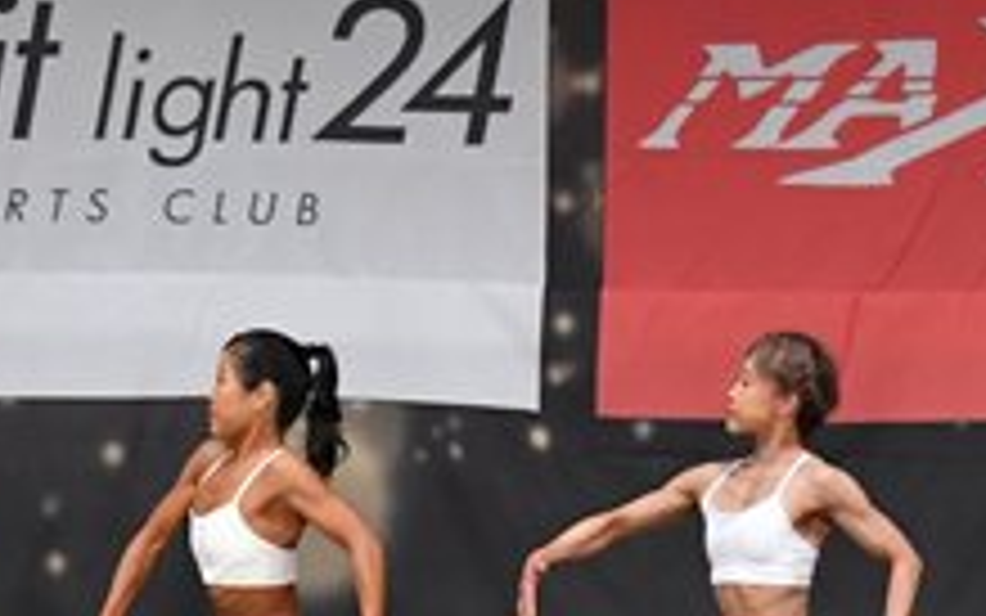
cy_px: 701
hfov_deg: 6.2
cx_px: 592
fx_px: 9031
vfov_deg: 3.9
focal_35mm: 336
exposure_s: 1/400
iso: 4000
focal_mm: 62
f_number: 5.6
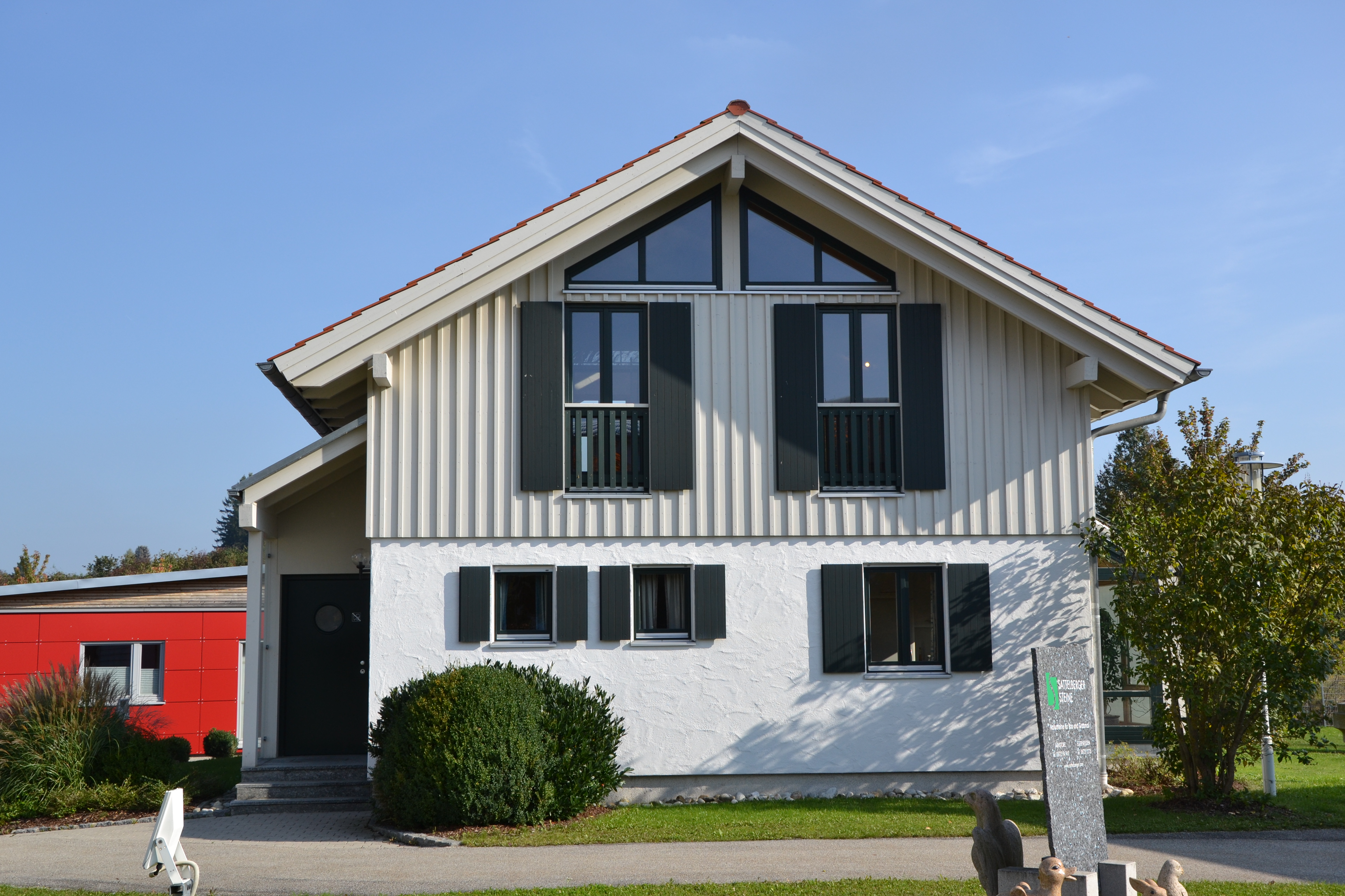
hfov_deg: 43.6
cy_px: 448
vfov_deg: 29.9
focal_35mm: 45
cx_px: 672
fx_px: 1681
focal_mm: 30
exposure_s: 1/400
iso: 200
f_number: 10
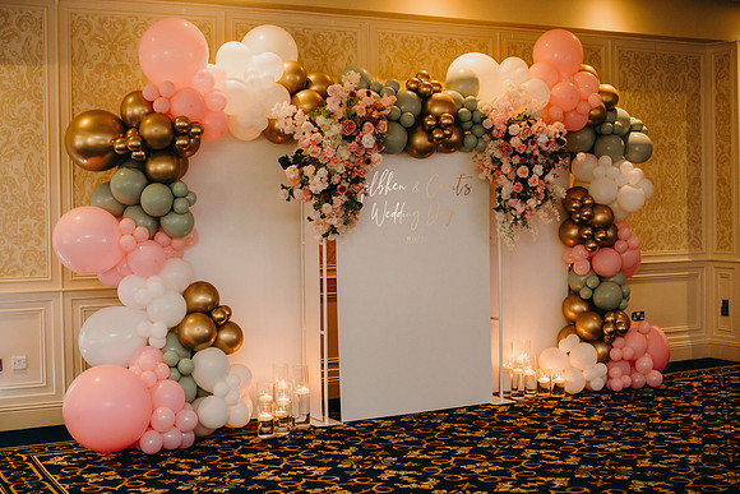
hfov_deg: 39.6
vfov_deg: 27.0
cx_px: 370
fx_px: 1028
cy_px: 247
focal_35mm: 50
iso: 1000
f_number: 3.2
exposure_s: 1/250
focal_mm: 50
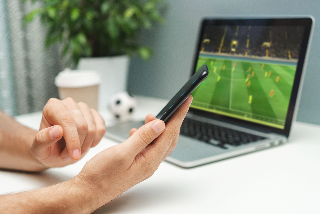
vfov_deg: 24.6
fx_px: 489
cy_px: 107
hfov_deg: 36.2
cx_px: 160
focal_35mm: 55
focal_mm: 55
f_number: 3.2
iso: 100
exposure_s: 1/200
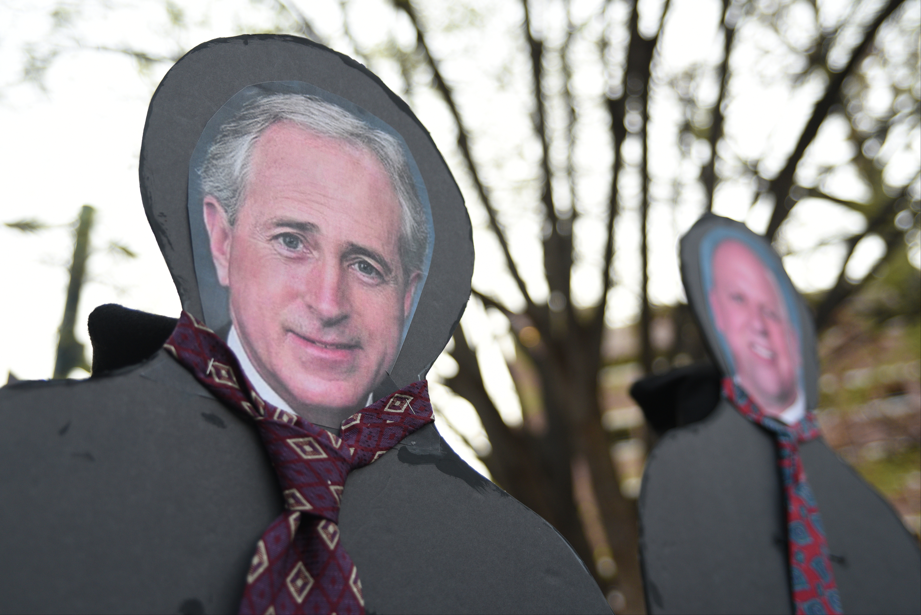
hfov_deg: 44.5
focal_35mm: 44
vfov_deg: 30.5
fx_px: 1126
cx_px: 460
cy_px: 308
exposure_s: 1/160
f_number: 2.8
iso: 500
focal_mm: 44
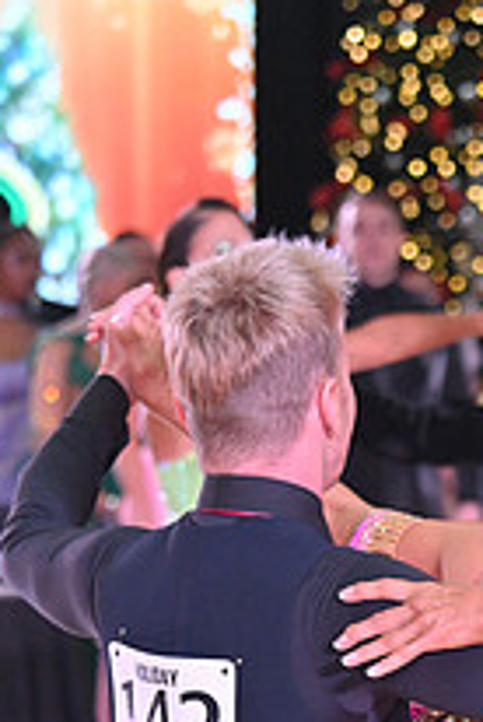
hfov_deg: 4.7
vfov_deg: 6.9
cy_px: 939
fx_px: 5917
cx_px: 516
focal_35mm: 295
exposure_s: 1/320
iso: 3200
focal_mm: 105
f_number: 5
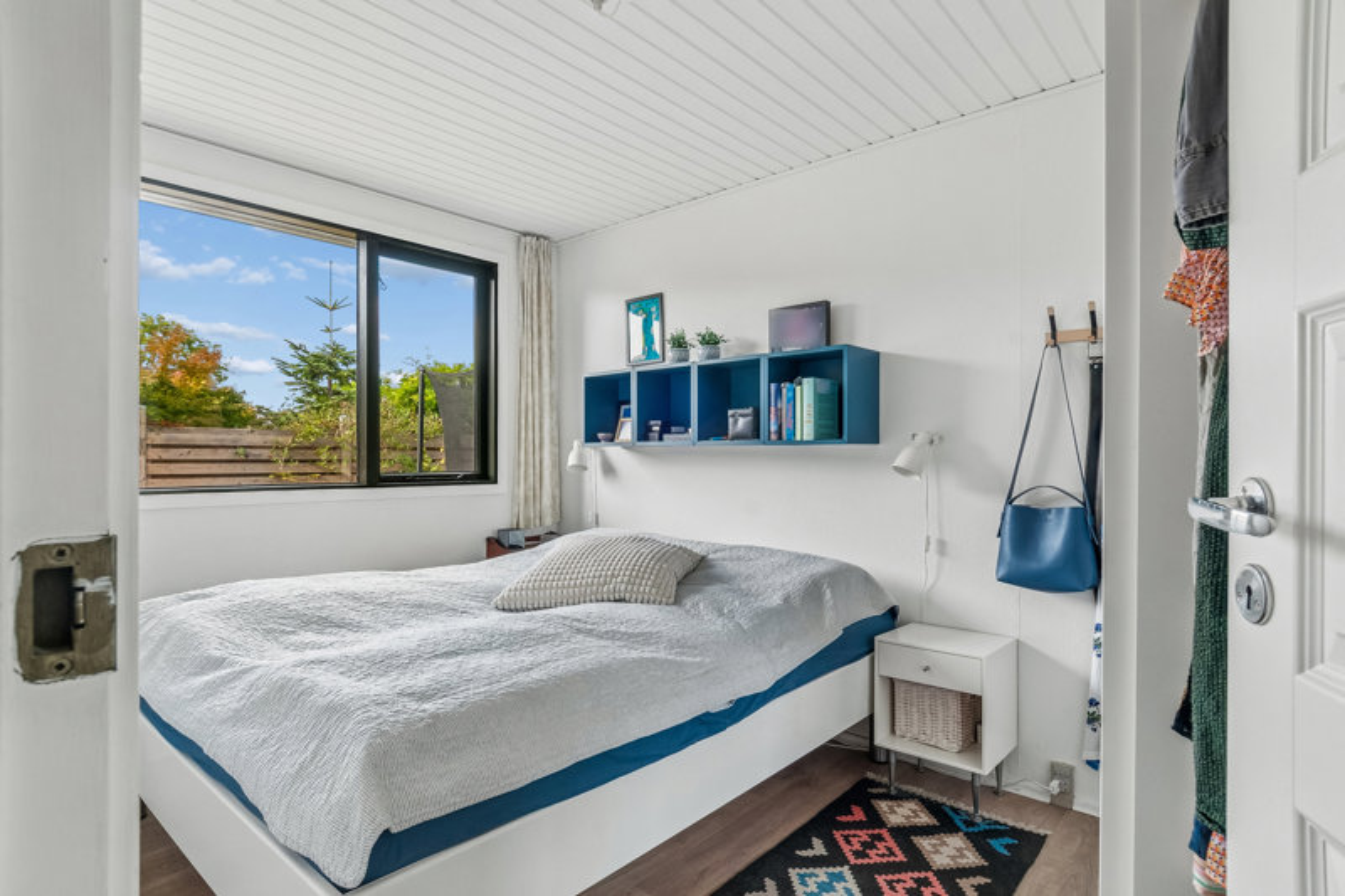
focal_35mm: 18
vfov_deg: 67.4
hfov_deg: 90.0
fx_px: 672
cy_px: 448
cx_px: 672
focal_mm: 12
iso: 400
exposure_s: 1/40
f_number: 10
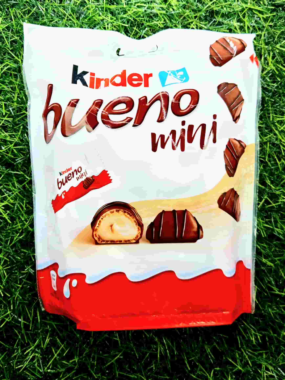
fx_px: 252
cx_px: 142
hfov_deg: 58.9
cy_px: 190
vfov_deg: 73.9
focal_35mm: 23
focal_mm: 5.4
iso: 100
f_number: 1.8
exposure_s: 1/526
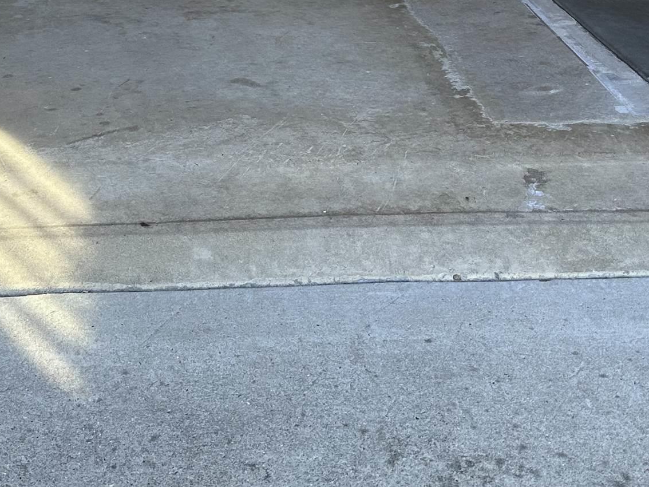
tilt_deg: -11.6
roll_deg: +0.6
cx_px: 239
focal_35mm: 65
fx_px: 1219
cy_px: -75
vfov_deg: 21.2
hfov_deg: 29.7
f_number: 1.78
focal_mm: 6.86
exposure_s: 1/406
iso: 80
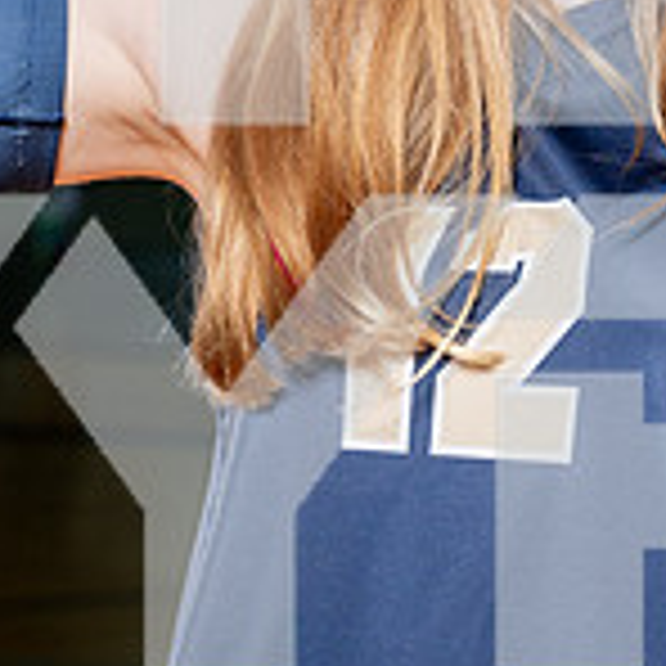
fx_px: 5376
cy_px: -110
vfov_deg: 7.0
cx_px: 423
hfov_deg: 7.1
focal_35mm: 247
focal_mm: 68
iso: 250
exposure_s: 1/250
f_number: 5.6
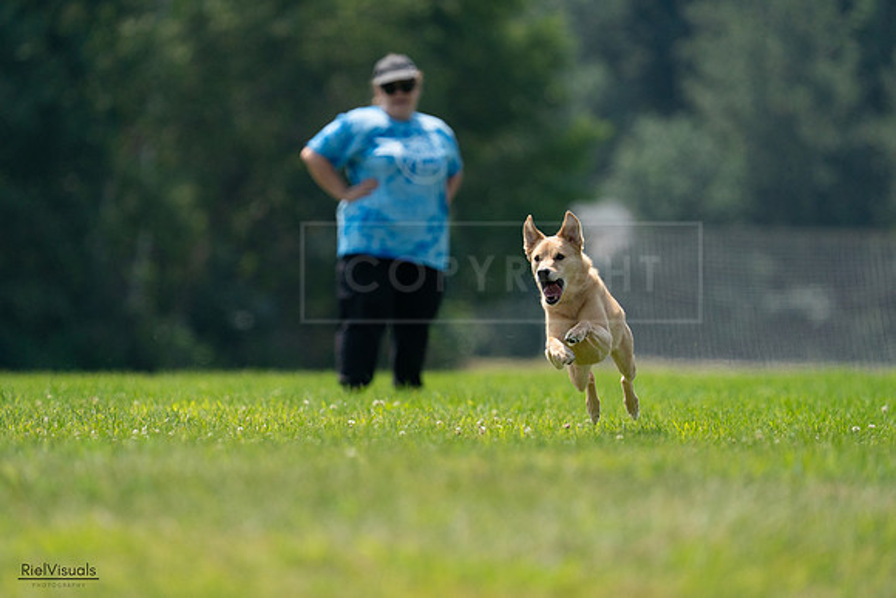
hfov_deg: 4.2
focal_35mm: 489
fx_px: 12163
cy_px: 298
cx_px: 434
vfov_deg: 2.8
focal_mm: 463
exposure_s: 1/4000
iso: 1250
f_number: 6.3
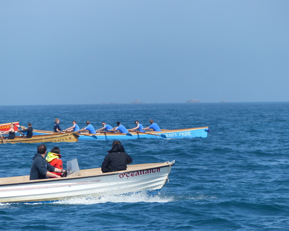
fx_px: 5253
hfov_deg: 3.2
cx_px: 137
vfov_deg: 2.5
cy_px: 116
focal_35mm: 614
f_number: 4
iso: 100
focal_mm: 105.6
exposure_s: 1/1300
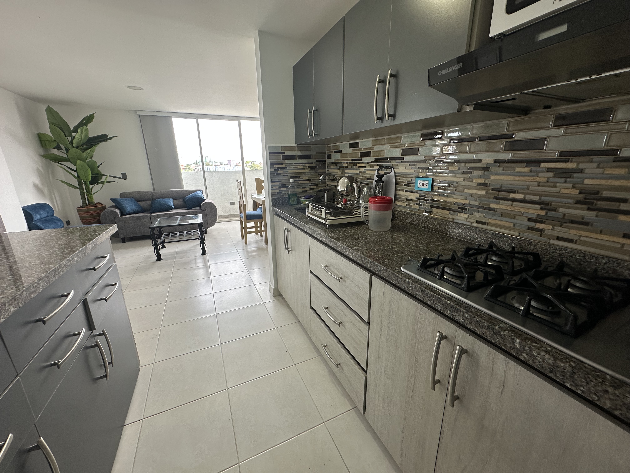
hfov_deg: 102.1
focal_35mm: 14
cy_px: 236
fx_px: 255
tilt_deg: -14.1
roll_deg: +0.9
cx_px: 315
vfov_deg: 85.7
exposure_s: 1/99
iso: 50
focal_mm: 2.22
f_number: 2.2
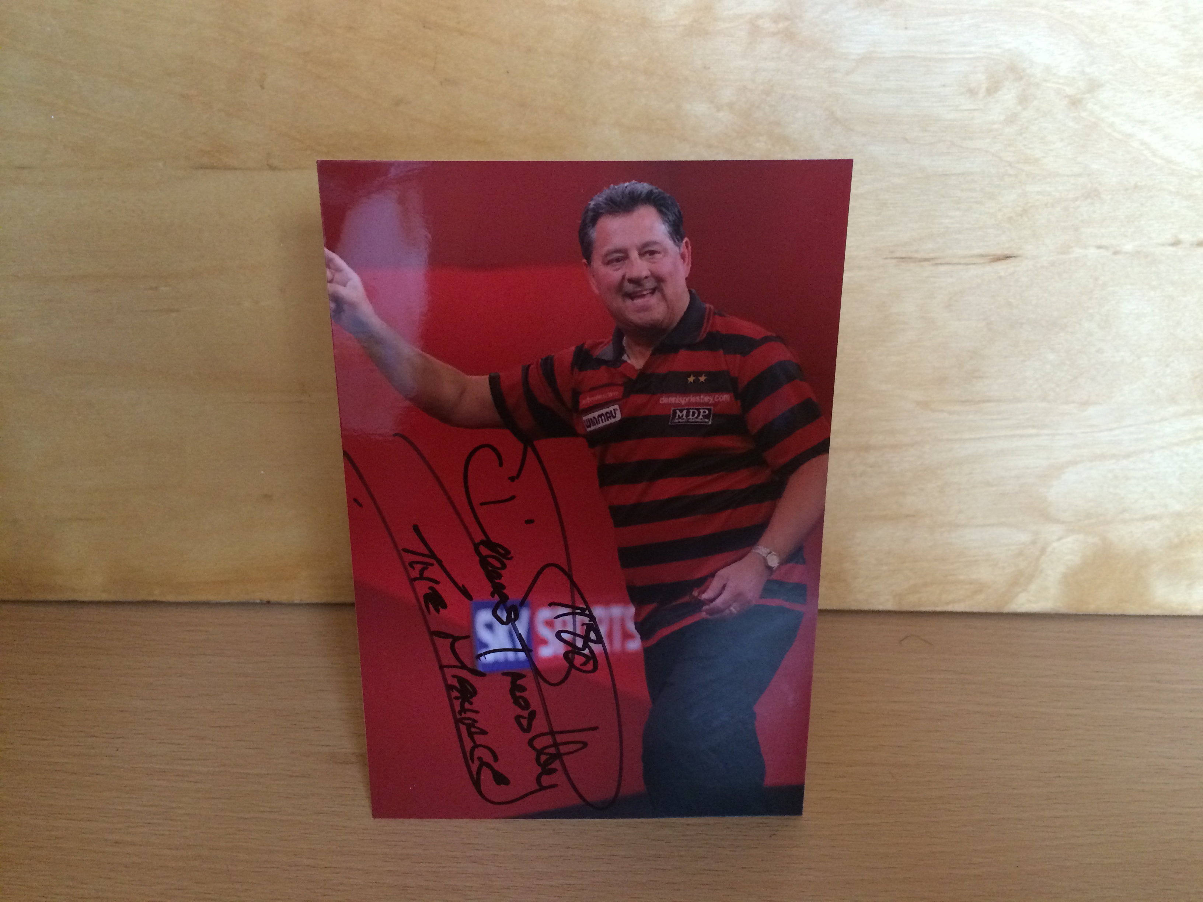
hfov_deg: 61.7
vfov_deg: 48.2
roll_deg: +1.0
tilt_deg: -24.0
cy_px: 451
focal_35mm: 29
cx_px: 602
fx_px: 1008
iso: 250
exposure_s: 1/30
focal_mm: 4.15
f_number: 2.2
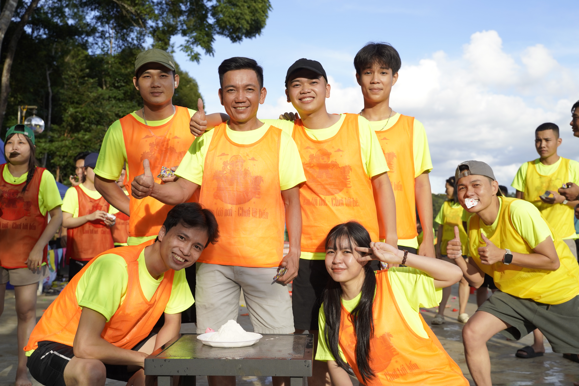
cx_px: 290
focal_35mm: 41
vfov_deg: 32.6
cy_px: 193
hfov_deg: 47.4
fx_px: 659
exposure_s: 1/640
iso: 320
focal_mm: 41
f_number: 5.6
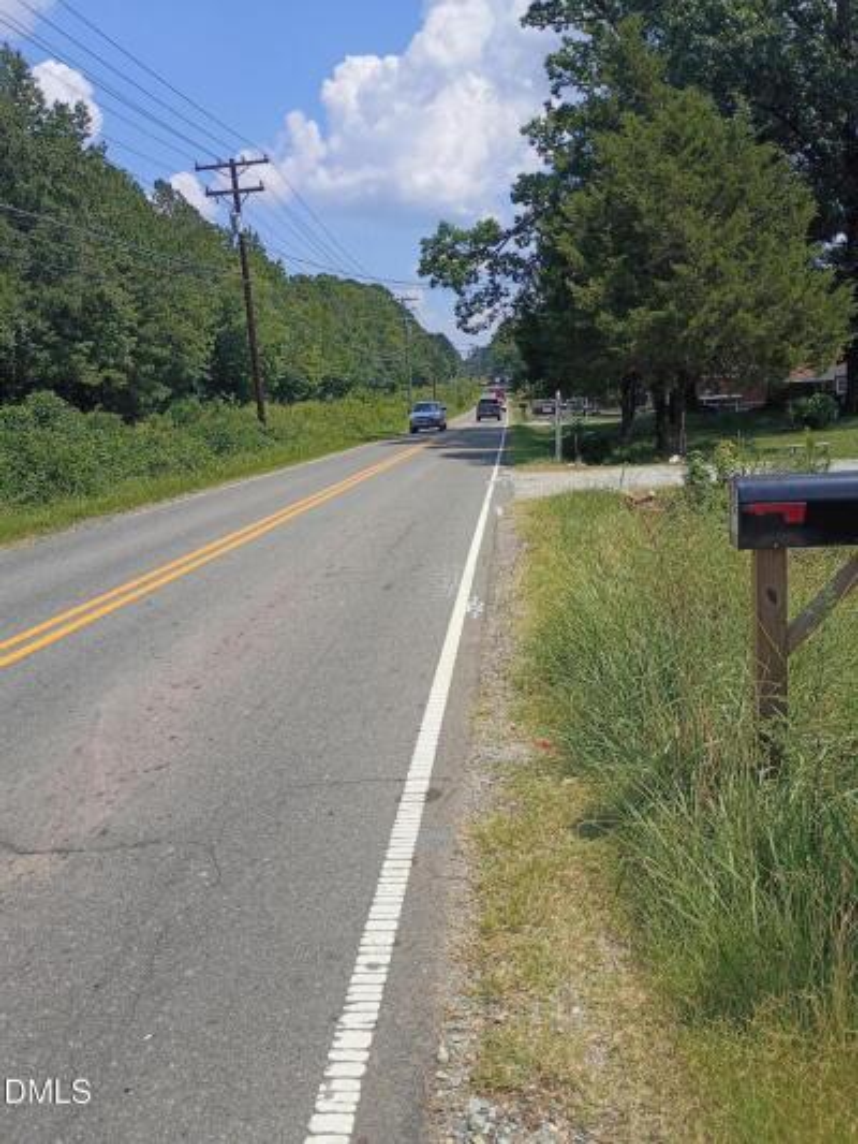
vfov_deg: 61.6
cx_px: 429
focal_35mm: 29
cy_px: 572
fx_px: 958
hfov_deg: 48.2
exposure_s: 1/1634
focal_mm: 4.27
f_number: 1.8
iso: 105
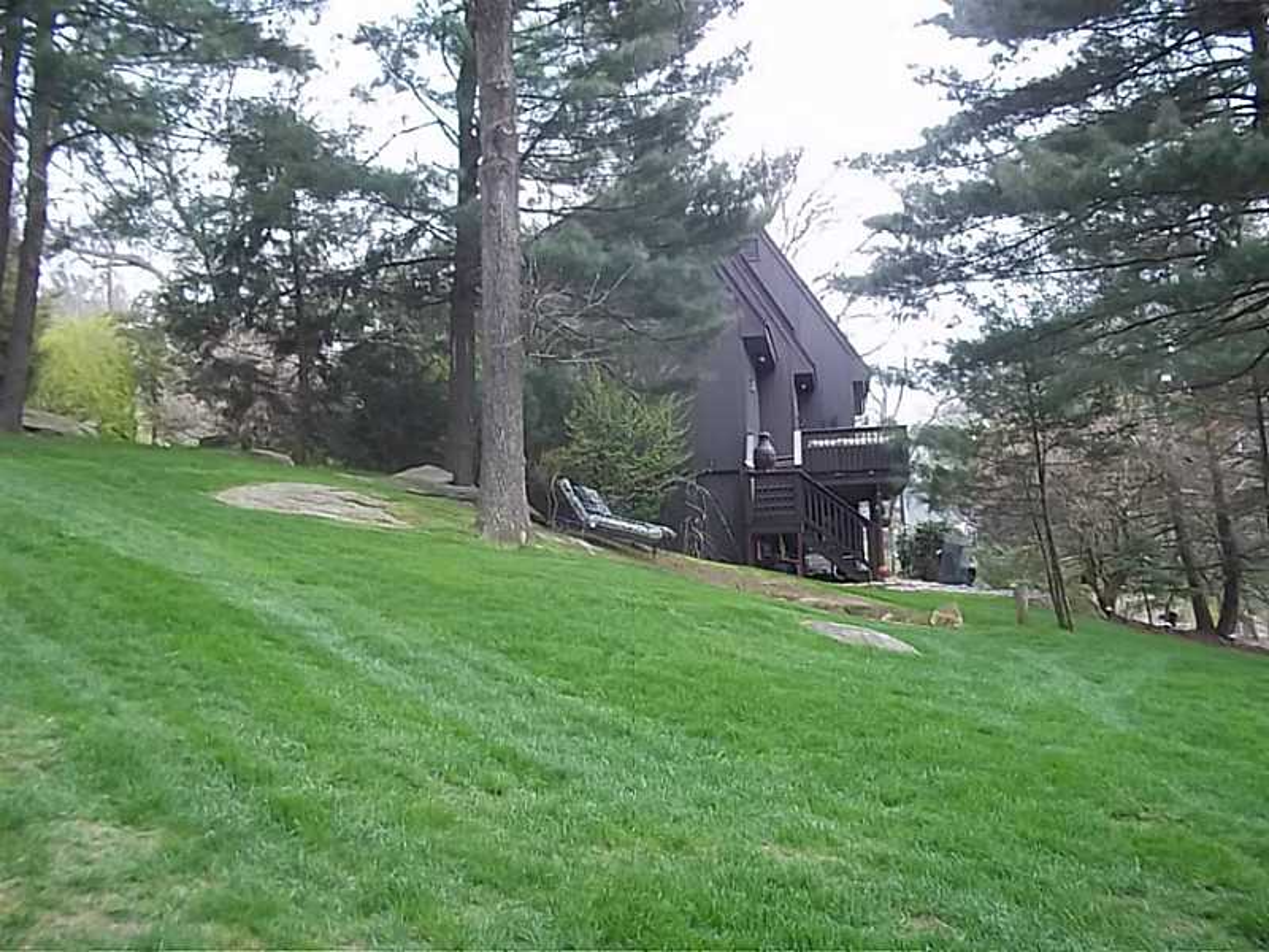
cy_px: 476
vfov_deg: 39.7
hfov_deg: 51.4
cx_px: 634
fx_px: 1320
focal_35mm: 36
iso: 80
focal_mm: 6.5
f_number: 3.1
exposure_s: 1/100
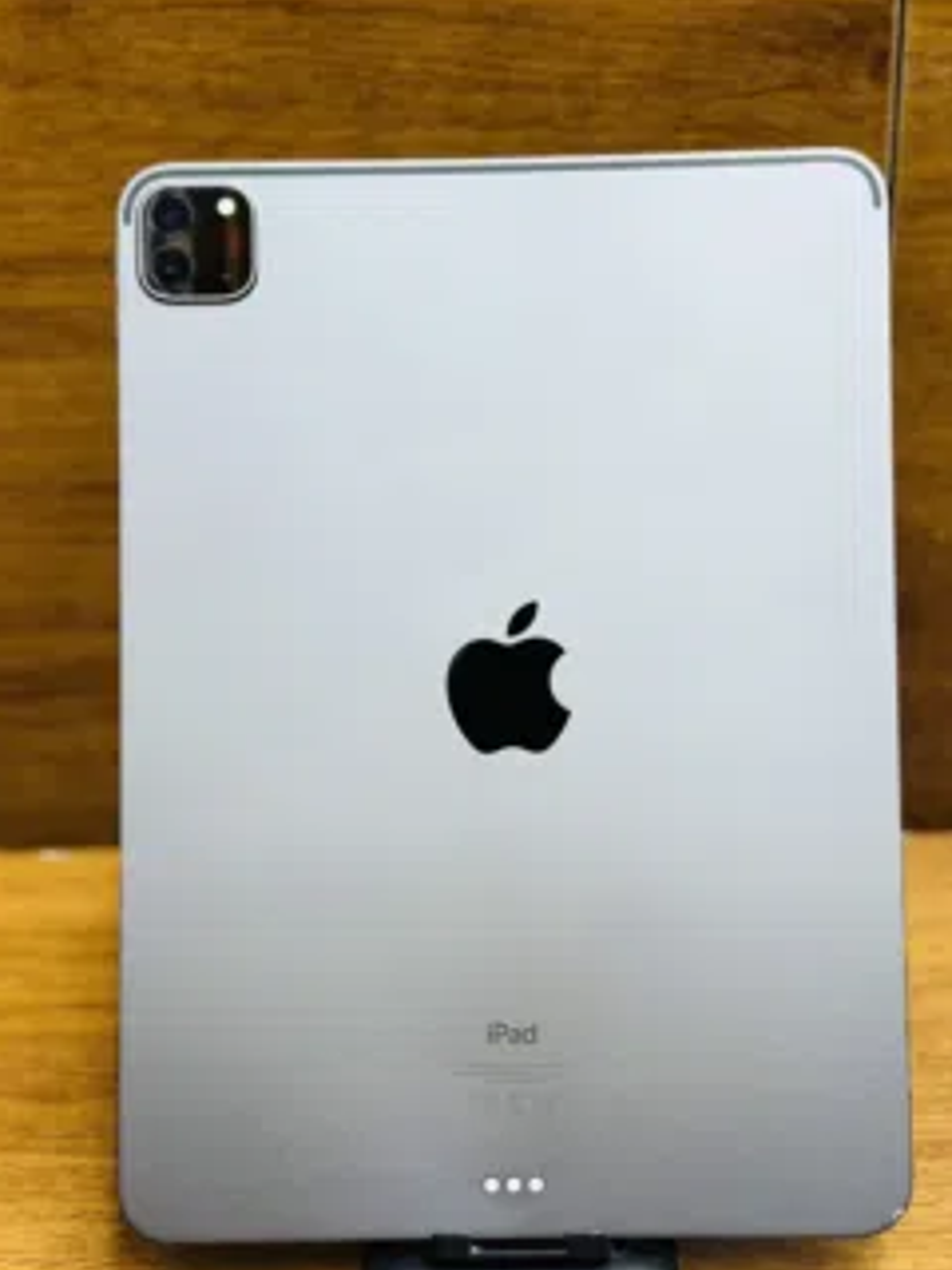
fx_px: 2200
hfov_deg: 24.4
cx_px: 539
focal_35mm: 60
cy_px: 718
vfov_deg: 32.1
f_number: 1.78
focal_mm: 6.86
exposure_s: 1/50
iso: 80
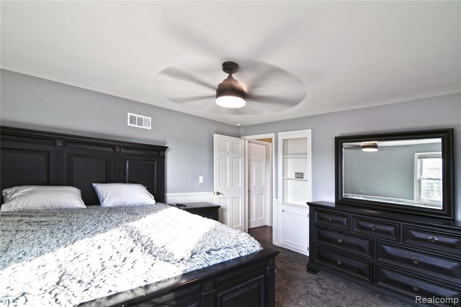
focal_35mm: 16
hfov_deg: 96.8
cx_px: 230
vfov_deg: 73.7
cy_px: 154
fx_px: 205
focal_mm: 16
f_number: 5.6
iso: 400
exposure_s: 1/30
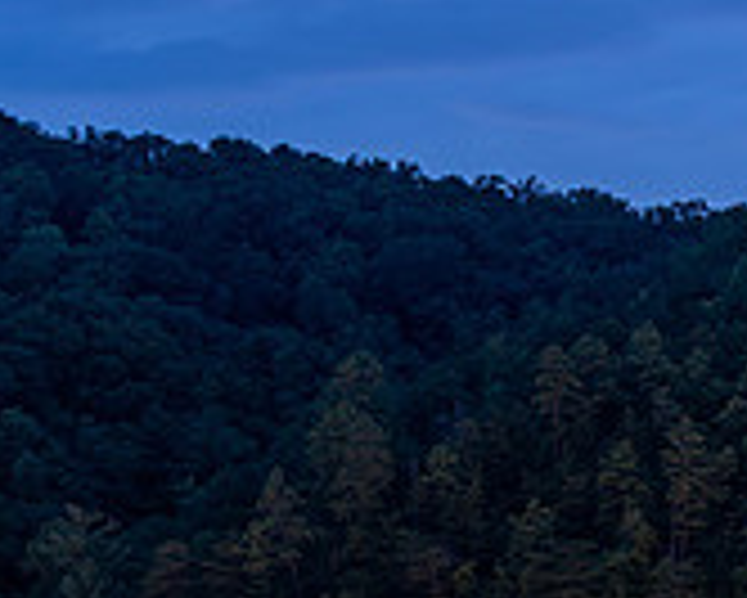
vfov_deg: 9.7
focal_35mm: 157
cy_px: 794
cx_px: 932
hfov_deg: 12.0
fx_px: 3473
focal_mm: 48
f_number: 7.1
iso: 100
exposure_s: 25
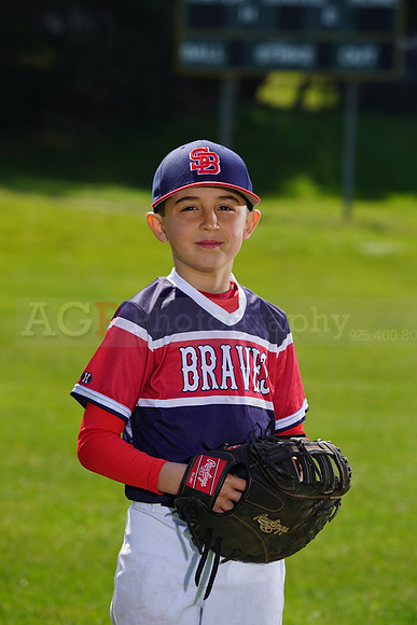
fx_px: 3368
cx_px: 208
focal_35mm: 194
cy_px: 312
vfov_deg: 10.6
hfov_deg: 7.1
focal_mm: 194
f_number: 8
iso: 100
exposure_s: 1/250
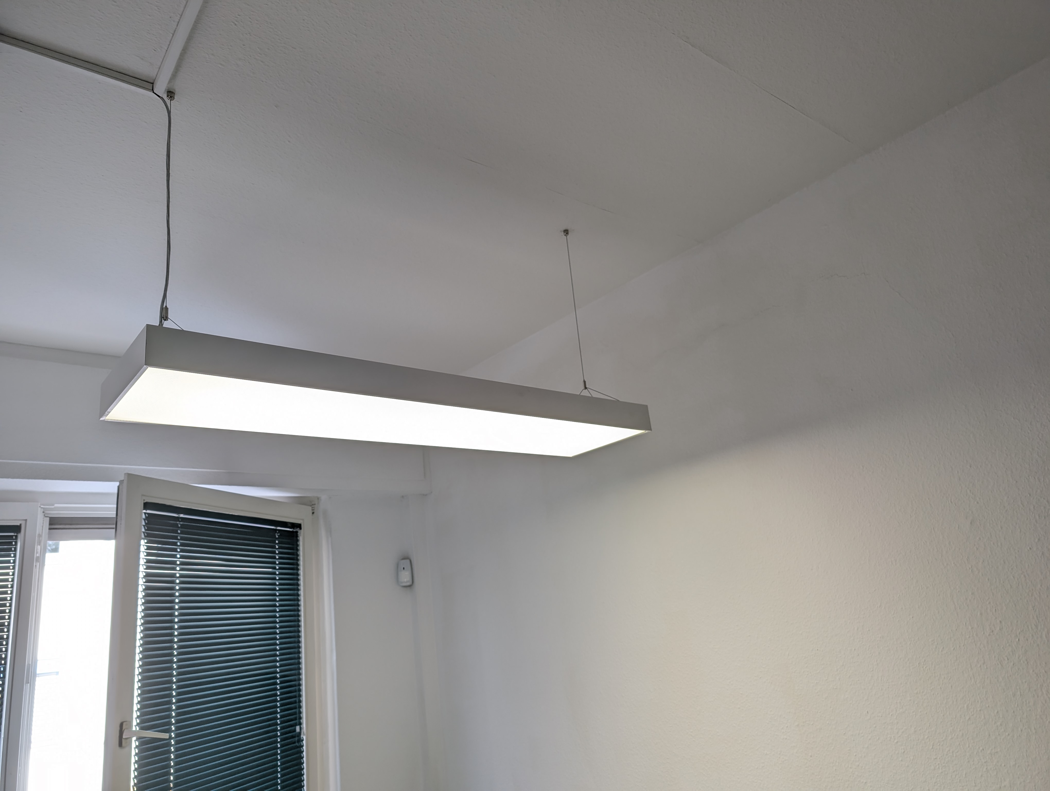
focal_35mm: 24
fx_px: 729
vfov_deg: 56.9
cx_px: 525
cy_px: 396
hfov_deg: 71.5
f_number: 1.68
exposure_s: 1/90
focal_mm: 6.9
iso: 27
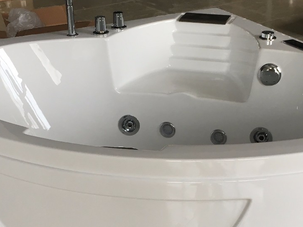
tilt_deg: -28.7
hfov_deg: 30.2
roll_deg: +0.4
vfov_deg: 22.8
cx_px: 176
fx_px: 560
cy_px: 159
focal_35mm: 64
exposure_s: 1/33
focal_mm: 4.15
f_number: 2.2
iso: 25
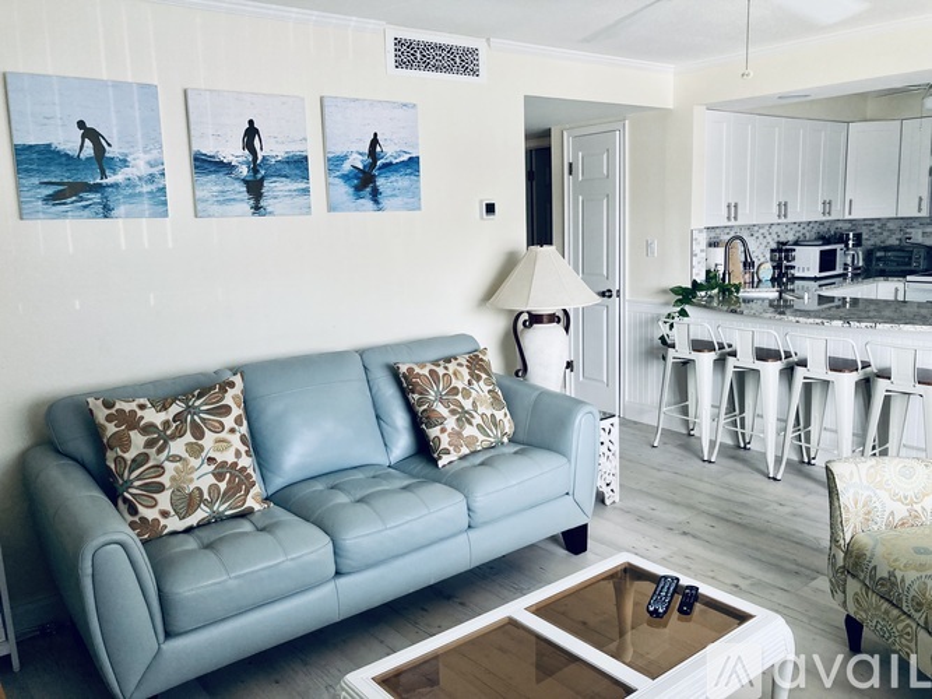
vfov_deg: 49.7
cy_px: 350
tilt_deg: -8.7
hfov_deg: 63.5
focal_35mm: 28
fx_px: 754
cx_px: 466
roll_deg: +1.1
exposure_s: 1/74
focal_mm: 3.99
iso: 80
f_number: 1.8
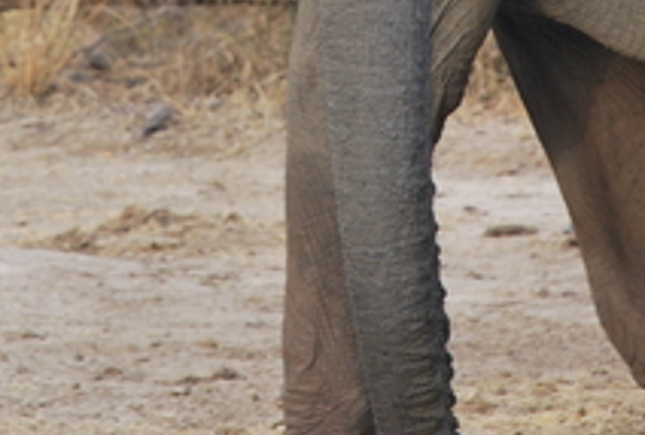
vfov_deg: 2.2
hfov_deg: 3.3
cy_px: -128
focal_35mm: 620
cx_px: 256
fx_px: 11139
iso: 220
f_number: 5.6
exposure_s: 1/125
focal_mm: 135
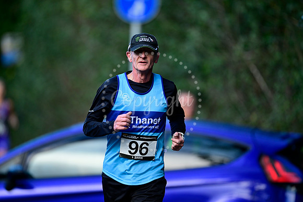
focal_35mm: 400
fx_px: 3367
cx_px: 152
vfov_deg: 3.4
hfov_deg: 5.2
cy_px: 101
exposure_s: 1/1000
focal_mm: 400
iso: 800
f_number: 2.8
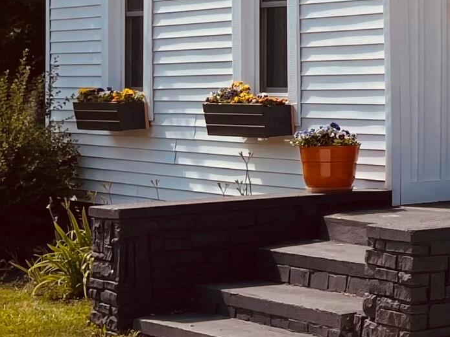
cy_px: 43
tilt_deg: +0.4
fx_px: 1404
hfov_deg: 15.2
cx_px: 858
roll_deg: +0.4
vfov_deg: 13.6
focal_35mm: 108
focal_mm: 5.1
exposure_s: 1/3922
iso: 32
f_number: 1.6
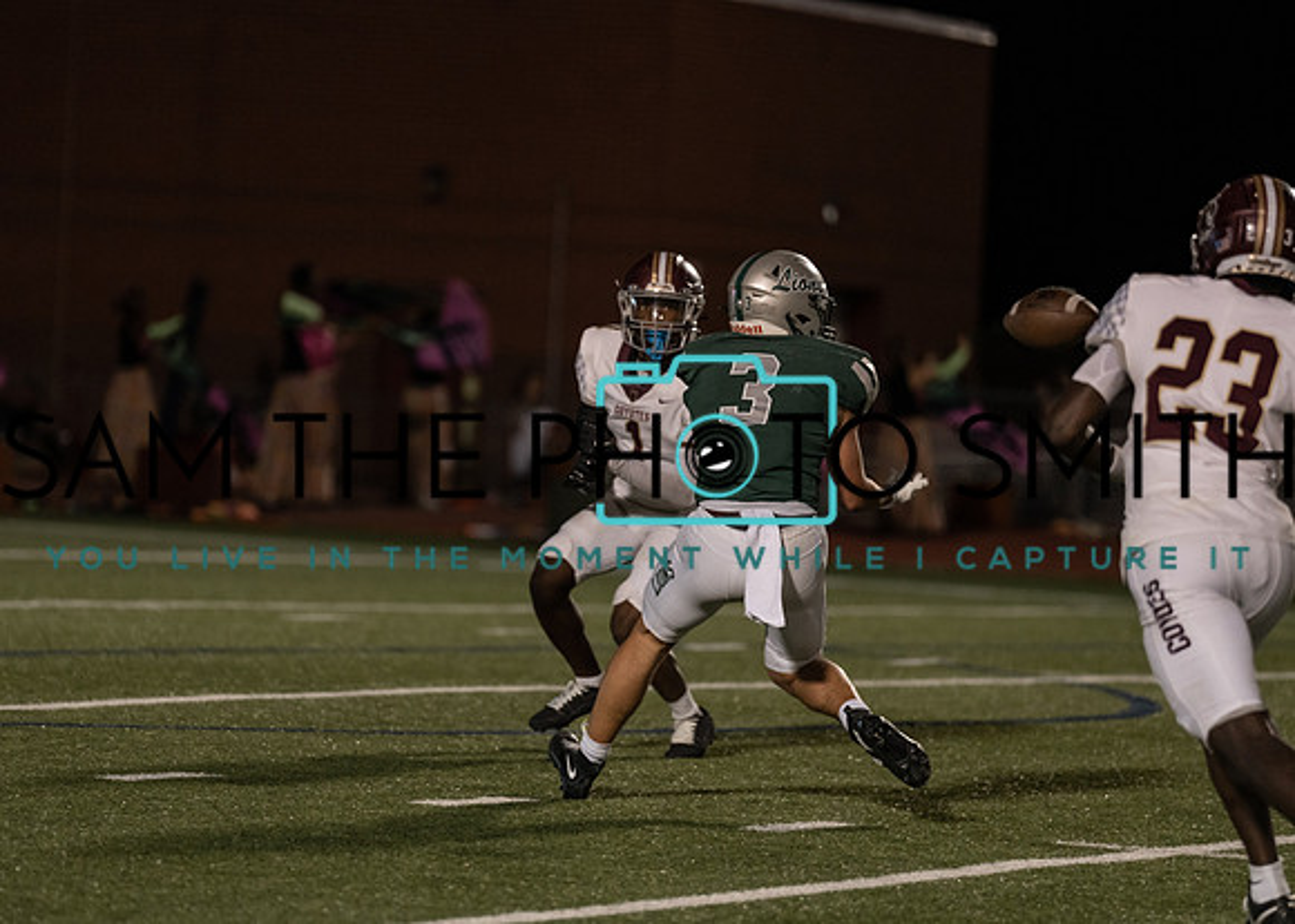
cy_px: 496
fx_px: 8706
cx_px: 524
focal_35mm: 237
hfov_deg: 8.5
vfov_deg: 6.1
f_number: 2.8
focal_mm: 200
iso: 1600
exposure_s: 1/1000
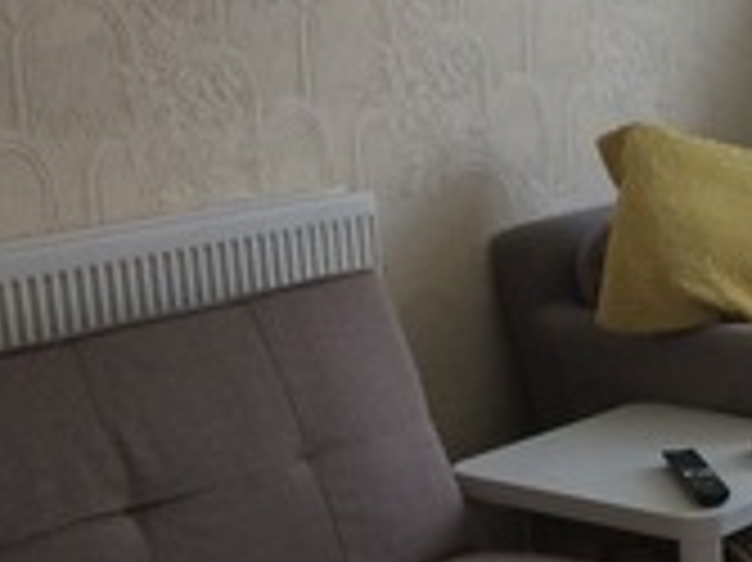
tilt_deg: -19.3
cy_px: 580
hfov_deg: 17.5
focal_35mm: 104
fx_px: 2258
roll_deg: -0.2
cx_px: 1022
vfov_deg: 14.0
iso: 50
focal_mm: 4.15
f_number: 2.2
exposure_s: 1/33
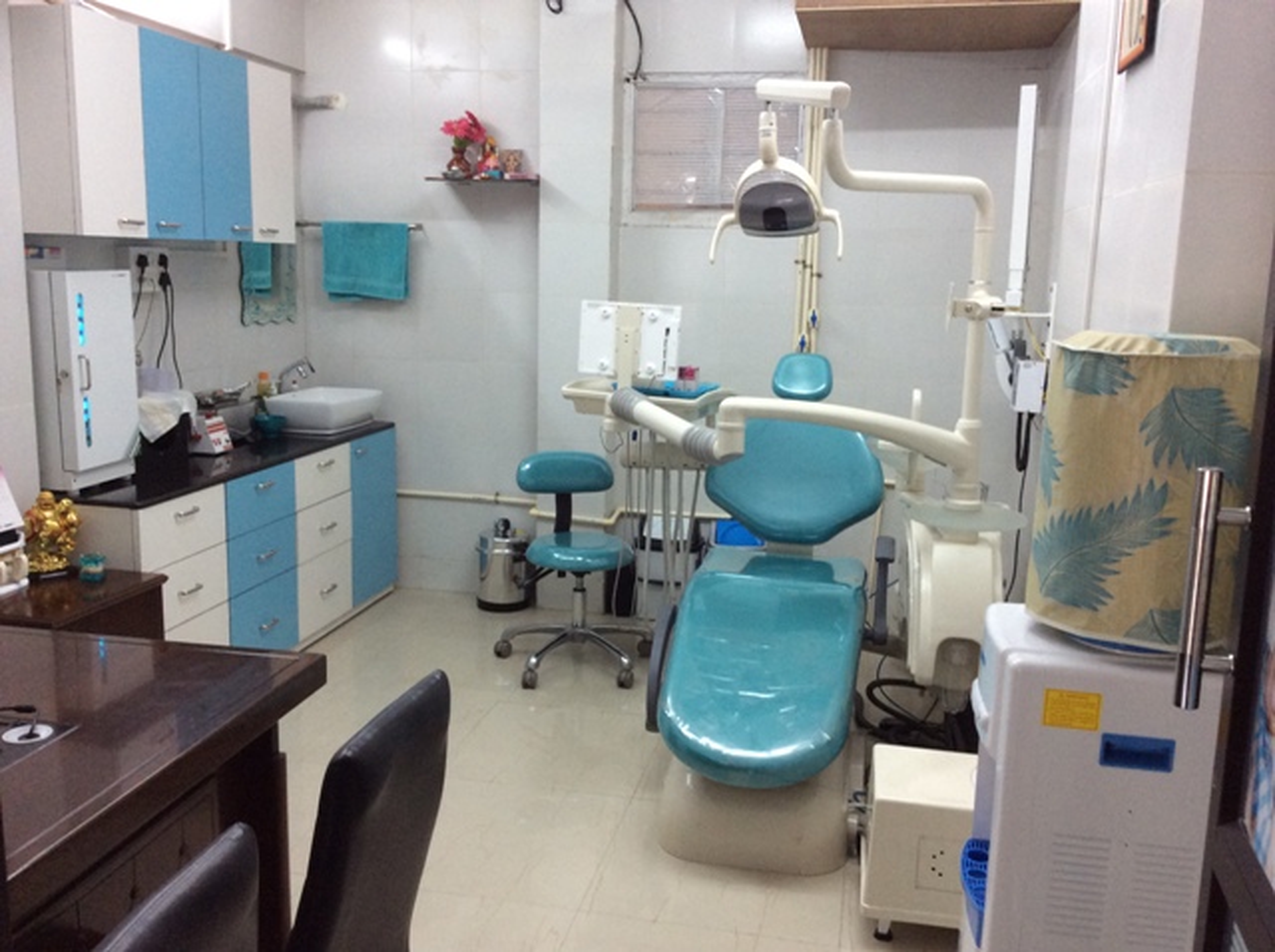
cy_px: 476
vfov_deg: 44.1
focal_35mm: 32
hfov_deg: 56.9
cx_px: 638
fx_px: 1177
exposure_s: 1/25
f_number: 2.4
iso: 80
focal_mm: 3.3
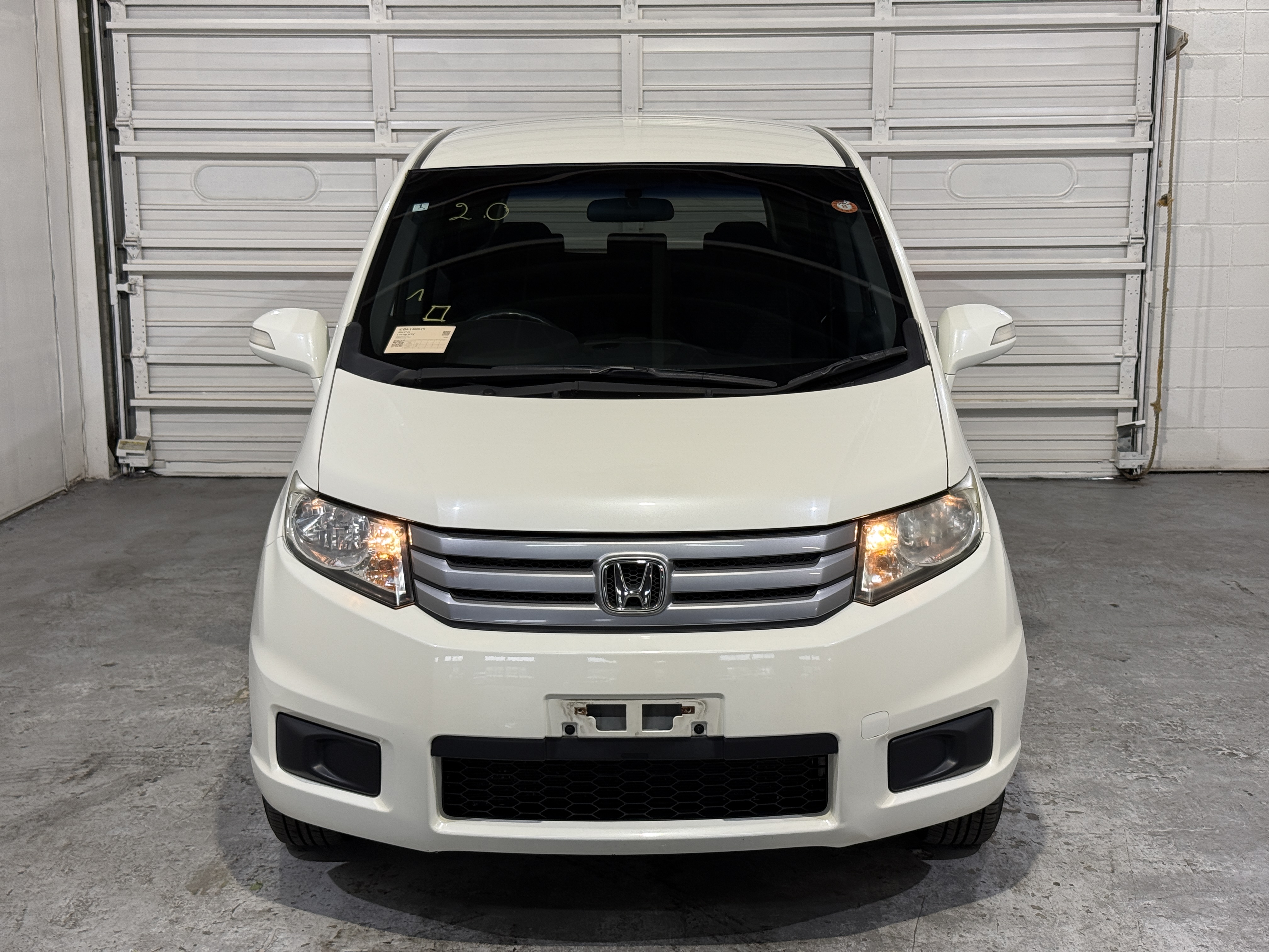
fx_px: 1760
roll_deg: +0.3
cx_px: 634
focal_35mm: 48
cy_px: 476
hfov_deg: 39.7
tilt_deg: -10.2
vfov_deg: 30.3
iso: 50
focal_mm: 6.76
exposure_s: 1/60
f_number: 1.78
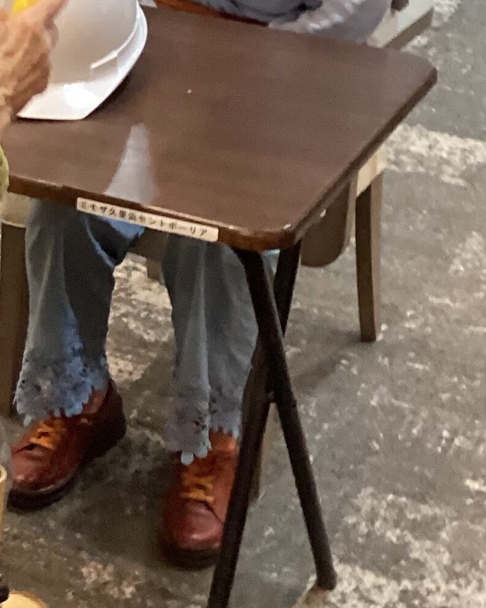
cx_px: -76
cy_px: 73
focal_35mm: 99
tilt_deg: -21.8
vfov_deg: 19.1
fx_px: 1781
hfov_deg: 15.1
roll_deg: -1.1
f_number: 2.4
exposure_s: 1/50
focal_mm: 3.3
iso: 320
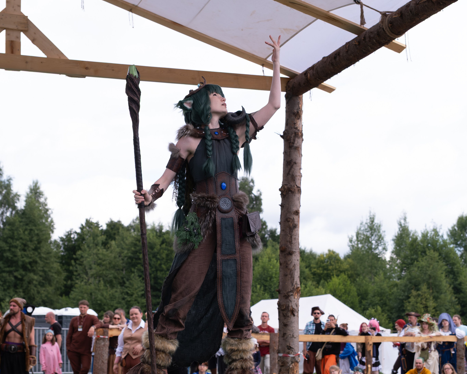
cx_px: 234
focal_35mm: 72
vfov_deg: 21.2
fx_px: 995
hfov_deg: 26.4
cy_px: 224
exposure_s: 1/1250
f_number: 4
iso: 320
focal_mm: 34.2
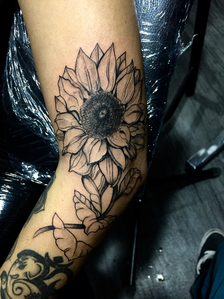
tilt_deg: -63.4
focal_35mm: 29
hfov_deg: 48.2
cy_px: 150
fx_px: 250
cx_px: 112
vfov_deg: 61.7
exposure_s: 1/30
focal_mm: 4.15
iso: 250
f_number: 2.2
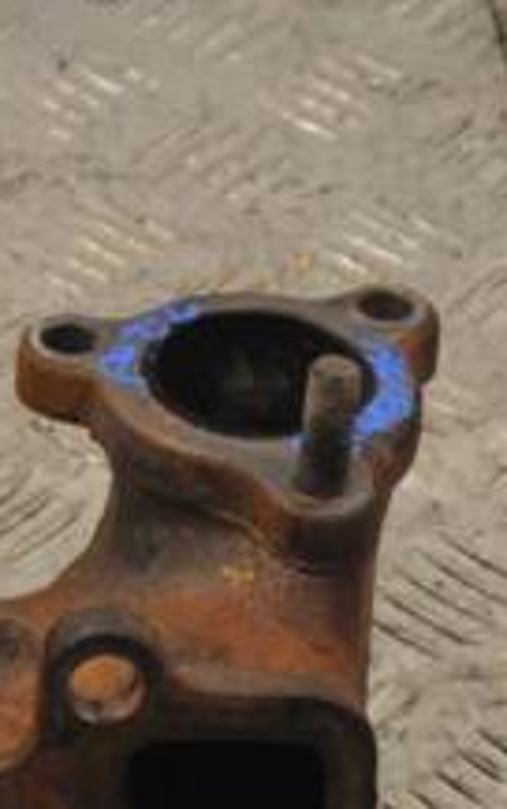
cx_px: -537
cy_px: 462
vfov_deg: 10.3
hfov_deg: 6.3
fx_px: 4479
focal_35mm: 203
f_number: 10
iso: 3200
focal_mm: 48
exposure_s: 1/400
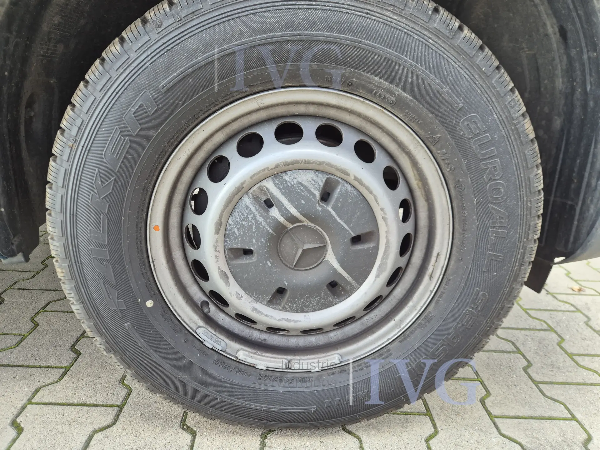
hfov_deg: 73.9
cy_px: 225
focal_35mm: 23
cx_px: 300
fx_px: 399
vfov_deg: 58.9
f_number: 1.8
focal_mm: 5.4
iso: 125
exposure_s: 1/180
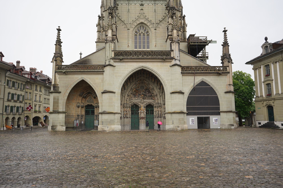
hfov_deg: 73.7
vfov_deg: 53.1
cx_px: 142
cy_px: 94
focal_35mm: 24
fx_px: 189
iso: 100
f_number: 4
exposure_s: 1/100
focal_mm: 24
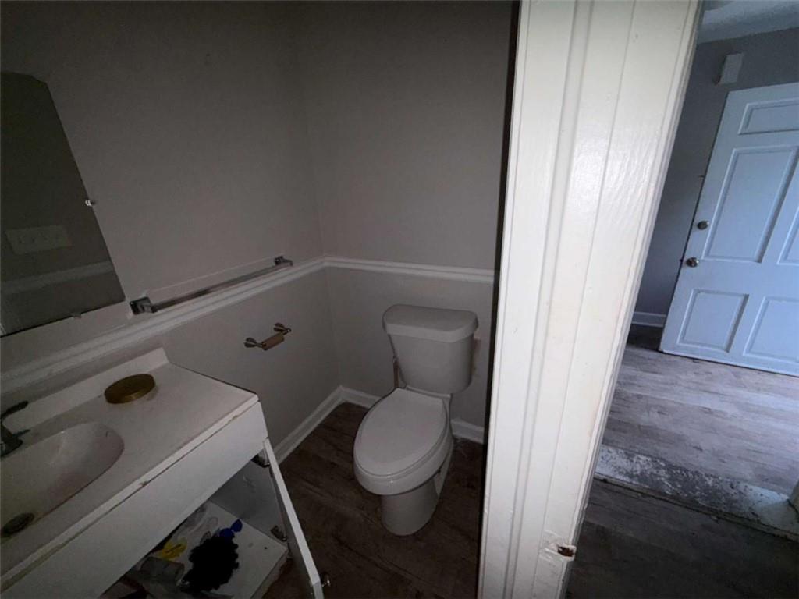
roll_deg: +3.1
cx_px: 400
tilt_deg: -22.2
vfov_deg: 85.7
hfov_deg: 102.1
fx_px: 323
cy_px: 300
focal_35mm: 14
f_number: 2.2
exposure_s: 1/60
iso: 50
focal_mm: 2.22
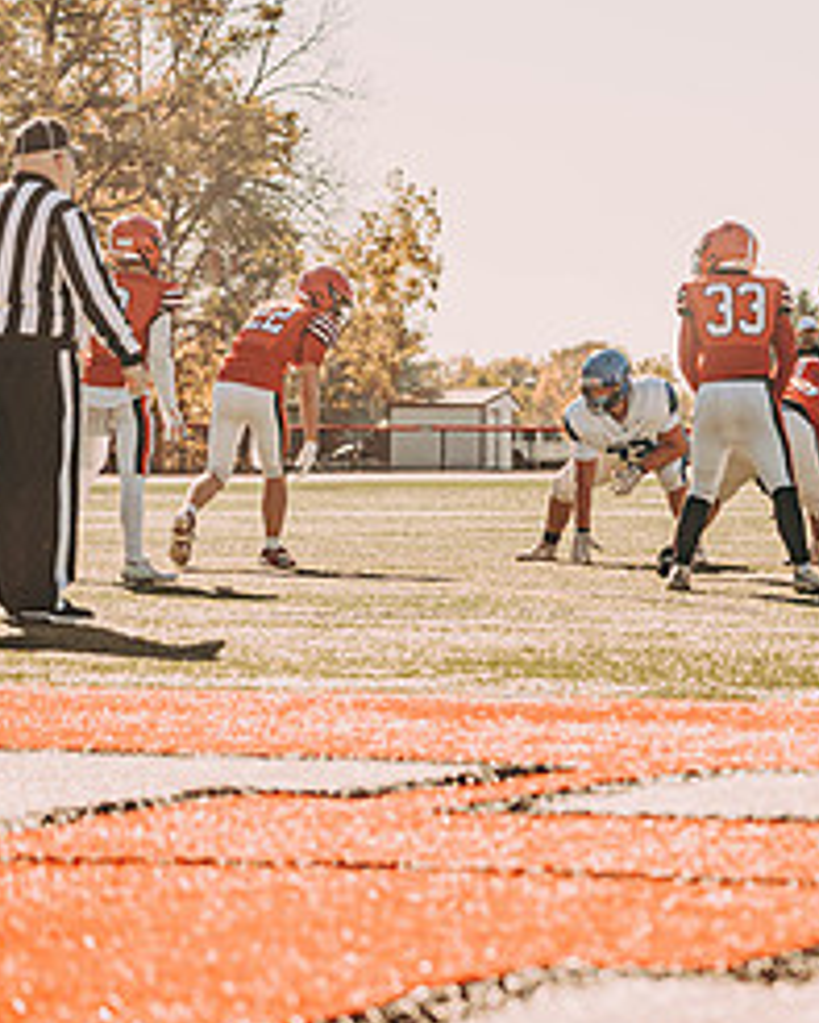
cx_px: 1100
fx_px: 4875
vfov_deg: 12.0
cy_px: 288
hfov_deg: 9.4
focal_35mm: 161
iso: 250
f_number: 3.2
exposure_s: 1/2500
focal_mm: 70
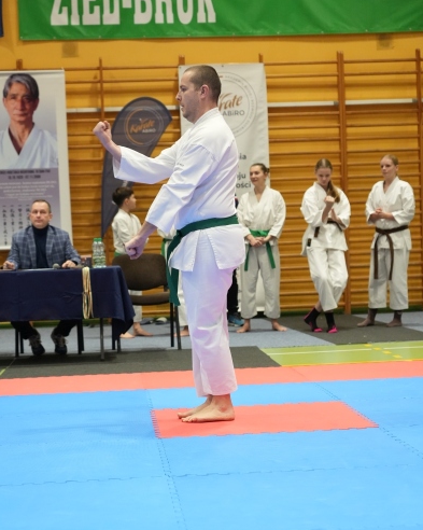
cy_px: 305
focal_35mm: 79
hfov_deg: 19.4
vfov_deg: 24.1
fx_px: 1237
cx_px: 211
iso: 5000
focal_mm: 69
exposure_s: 1/250
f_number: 4.5
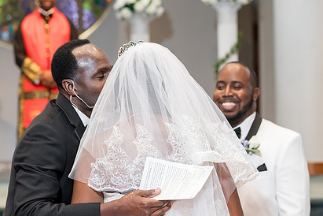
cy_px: 129
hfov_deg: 17.1
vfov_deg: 11.4
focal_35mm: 120
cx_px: 144
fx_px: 1077
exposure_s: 1/200
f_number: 4
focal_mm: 85
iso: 1600
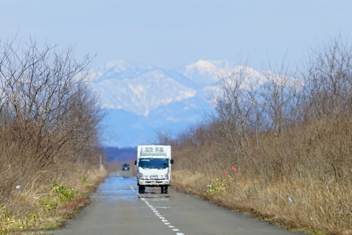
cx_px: 176
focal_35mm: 240
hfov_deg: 8.6
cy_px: 118
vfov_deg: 5.7
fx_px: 2346
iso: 100
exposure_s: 1/350
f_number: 8
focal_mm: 240
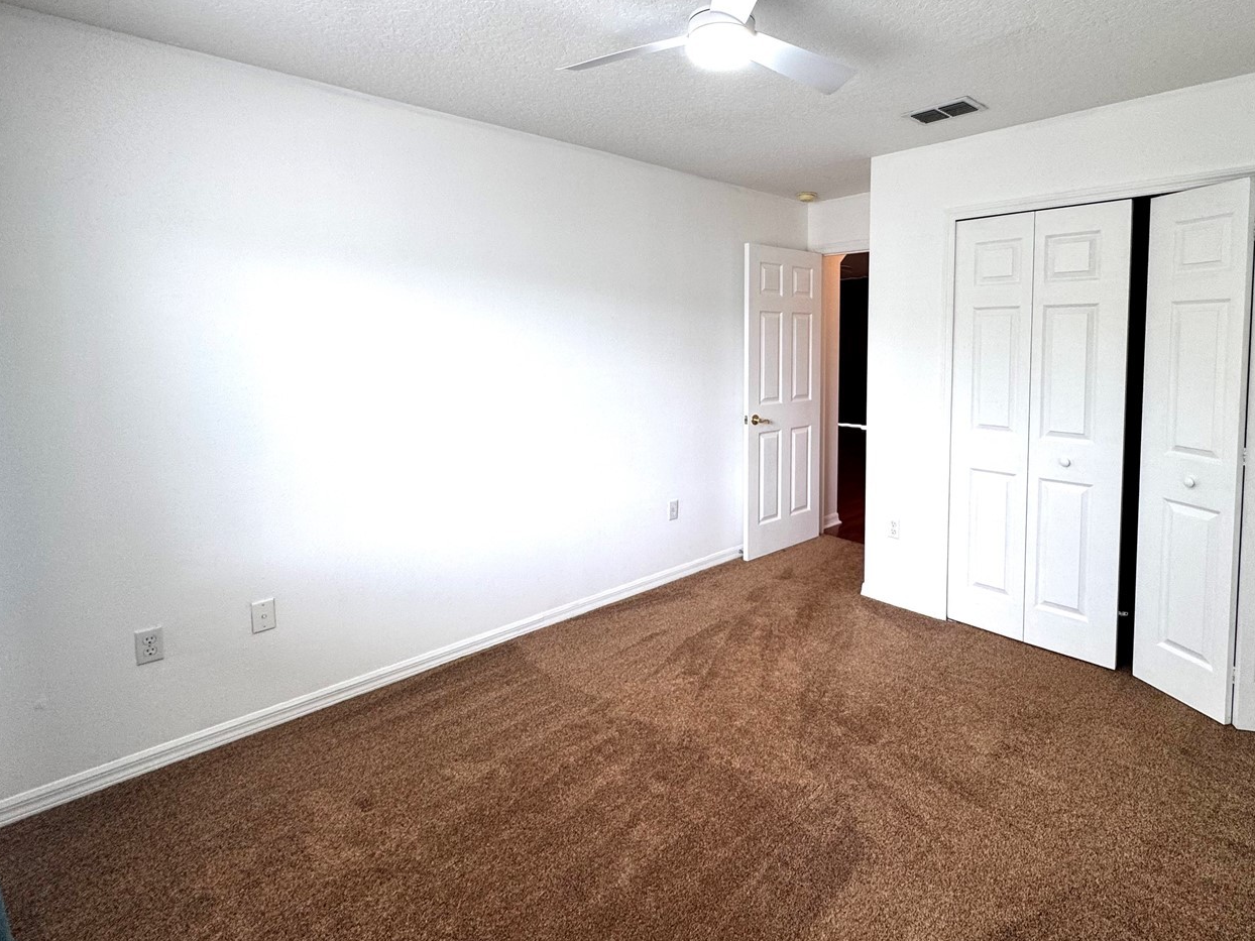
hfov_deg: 87.2
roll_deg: -0.6
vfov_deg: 70.9
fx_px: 653
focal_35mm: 18
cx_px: 715
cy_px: 377
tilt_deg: -4.6
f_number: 2.2
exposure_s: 1/99
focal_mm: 2.22
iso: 100
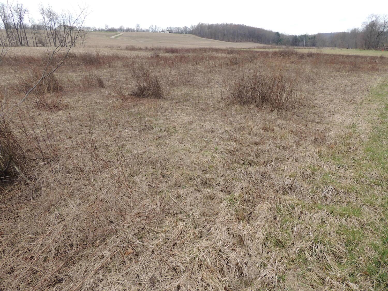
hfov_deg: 71.6
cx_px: 194
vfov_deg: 56.8
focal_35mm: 24
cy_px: 146
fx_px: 269
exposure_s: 1/640
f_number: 3
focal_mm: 4.3
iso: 100
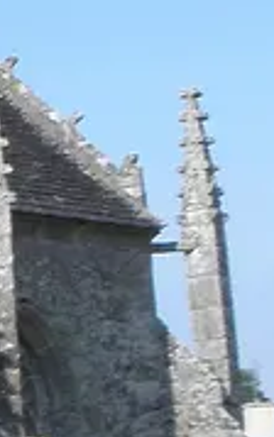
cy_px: 427
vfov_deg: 8.6
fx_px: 2901
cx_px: -1142
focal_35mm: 243
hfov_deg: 4.5
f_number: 5.6
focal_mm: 5.71
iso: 64
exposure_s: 1/200
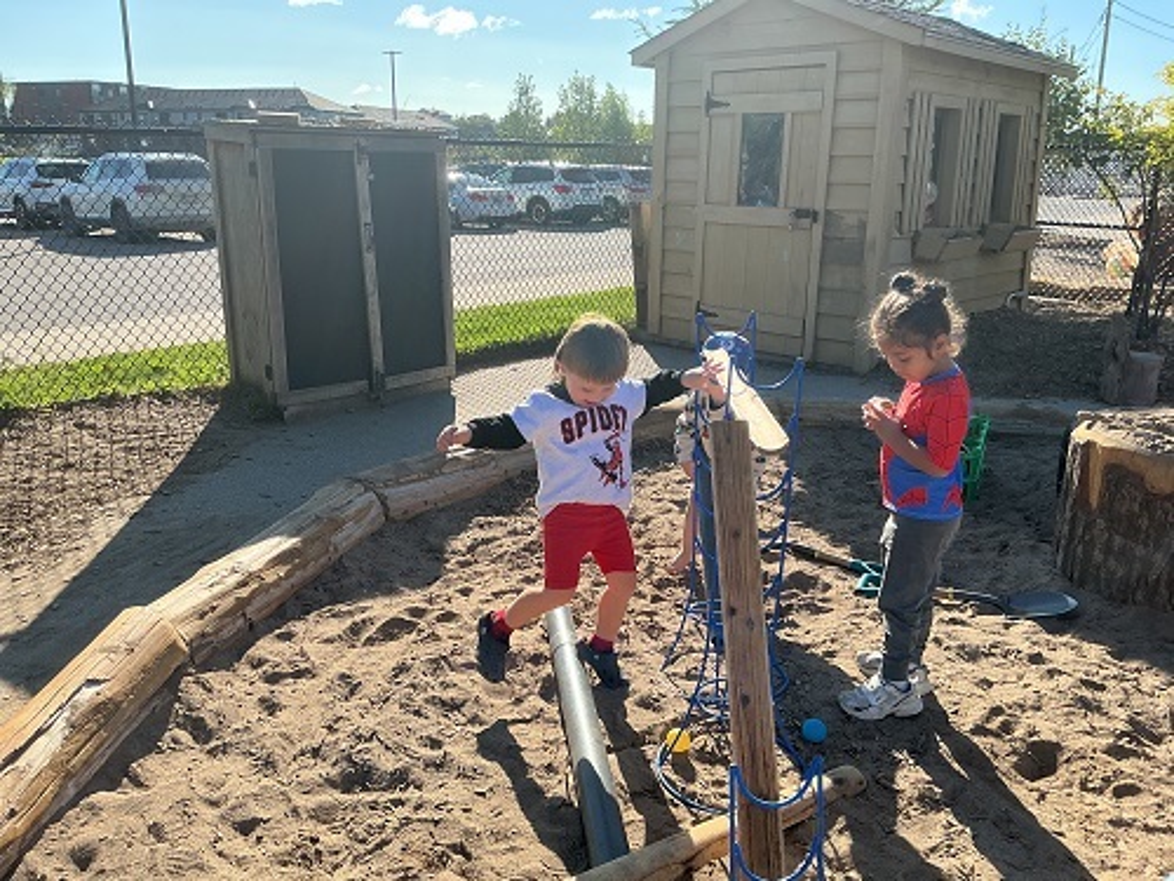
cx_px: 587
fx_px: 984
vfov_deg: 48.2
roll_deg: -1.3
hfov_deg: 61.7
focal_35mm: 29
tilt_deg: -15.7
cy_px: 440
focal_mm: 3
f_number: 1.8
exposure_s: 1/997
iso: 25
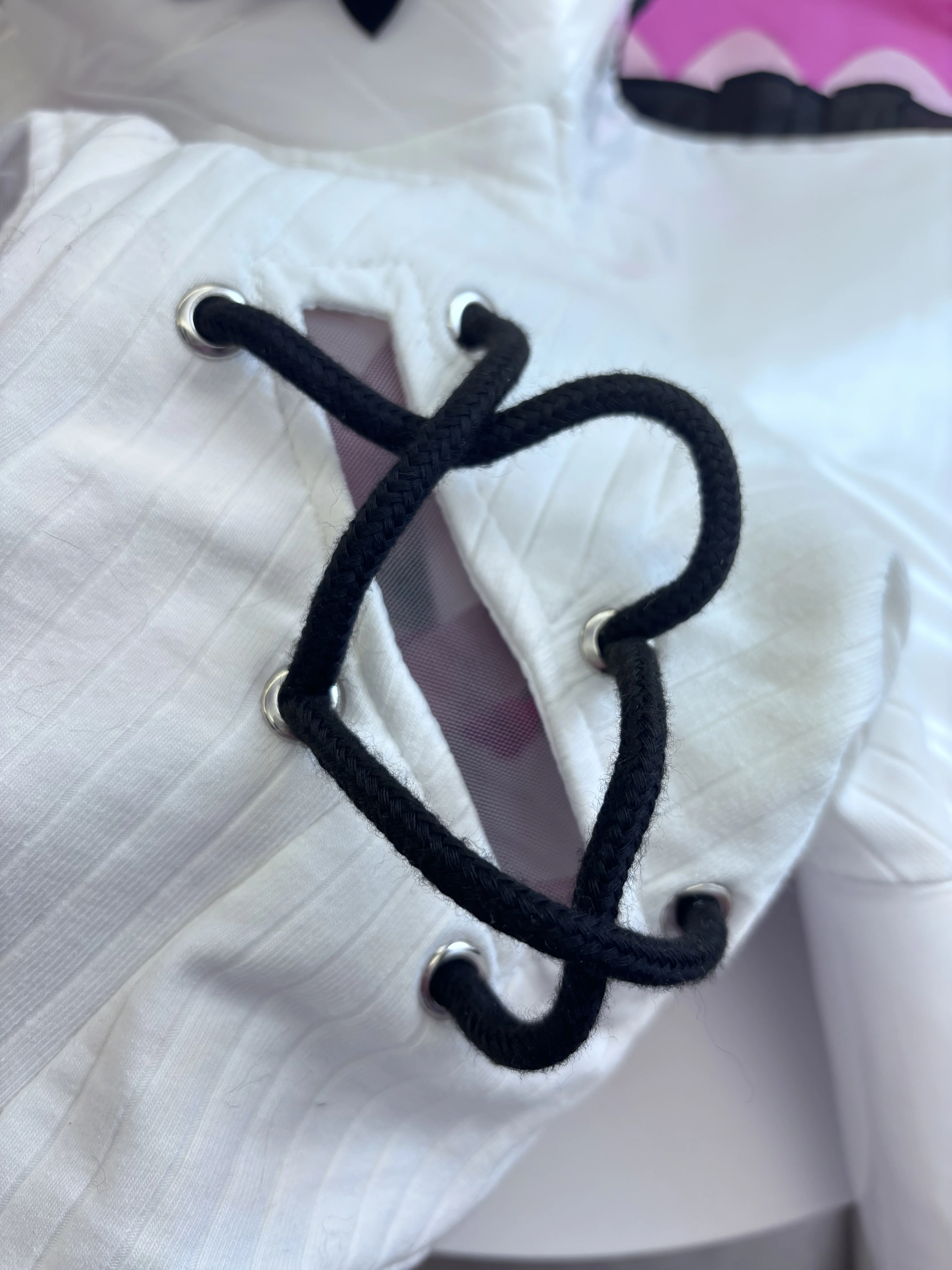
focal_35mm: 26
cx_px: 476
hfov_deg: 53.1
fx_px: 953
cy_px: 635
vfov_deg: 67.3
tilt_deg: -74.5
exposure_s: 1/50
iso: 100
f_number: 1.6
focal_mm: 5.96
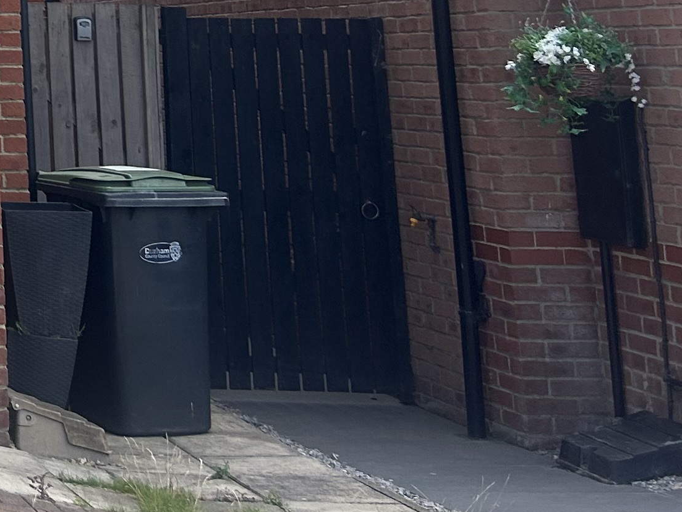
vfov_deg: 14.6
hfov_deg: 17.1
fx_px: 1872
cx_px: -531
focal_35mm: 95
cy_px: -243
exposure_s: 1/2165
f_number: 1.5
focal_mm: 5.7
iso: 50
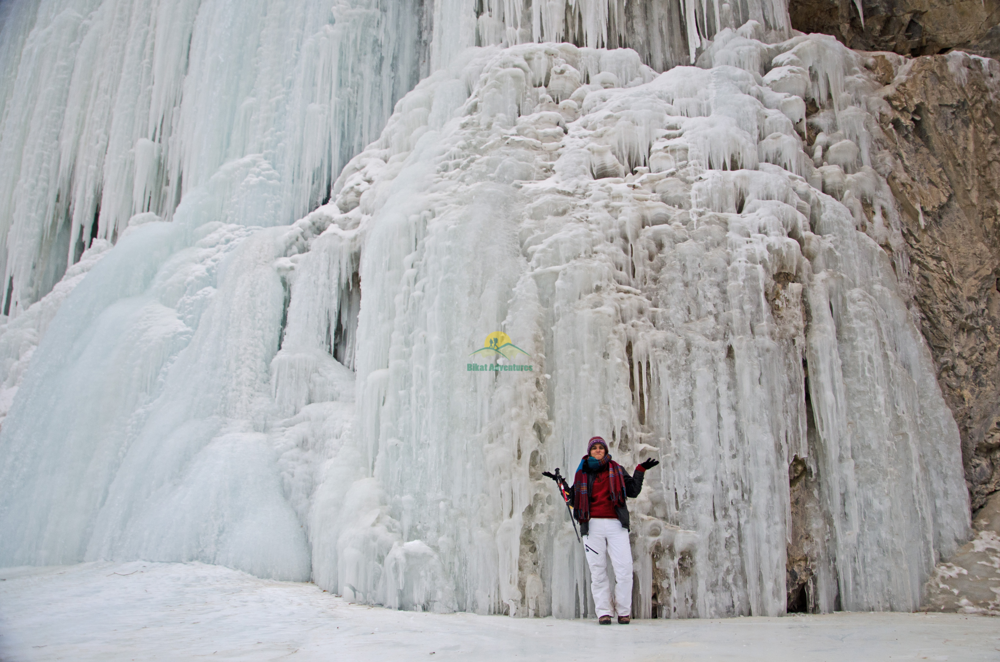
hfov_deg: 67.5
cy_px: 331
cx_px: 500
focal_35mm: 27
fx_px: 748
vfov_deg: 47.7
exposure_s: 1/200
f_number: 5
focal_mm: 18
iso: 500
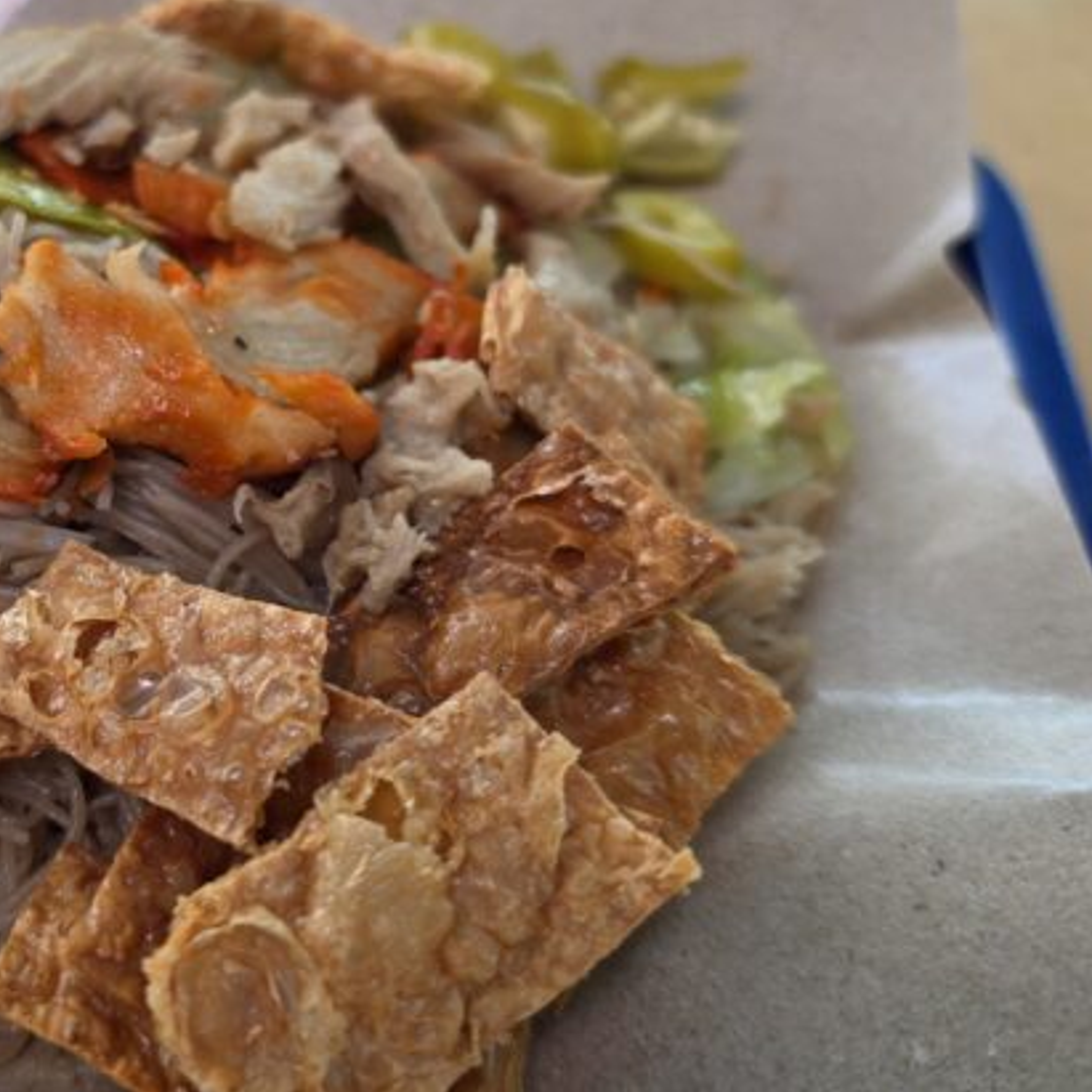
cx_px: 159
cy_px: 417
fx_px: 1356
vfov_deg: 43.6
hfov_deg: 41.2
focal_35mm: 38
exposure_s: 1/66
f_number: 1.4
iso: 32
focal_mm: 6.5
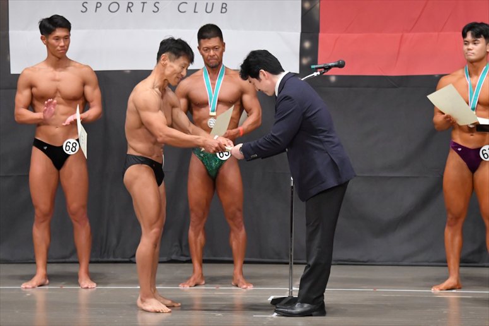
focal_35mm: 217
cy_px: 163
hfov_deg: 9.5
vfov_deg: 6.3
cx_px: 244
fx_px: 2946
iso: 6400
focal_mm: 145
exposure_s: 1/400
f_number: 5.6
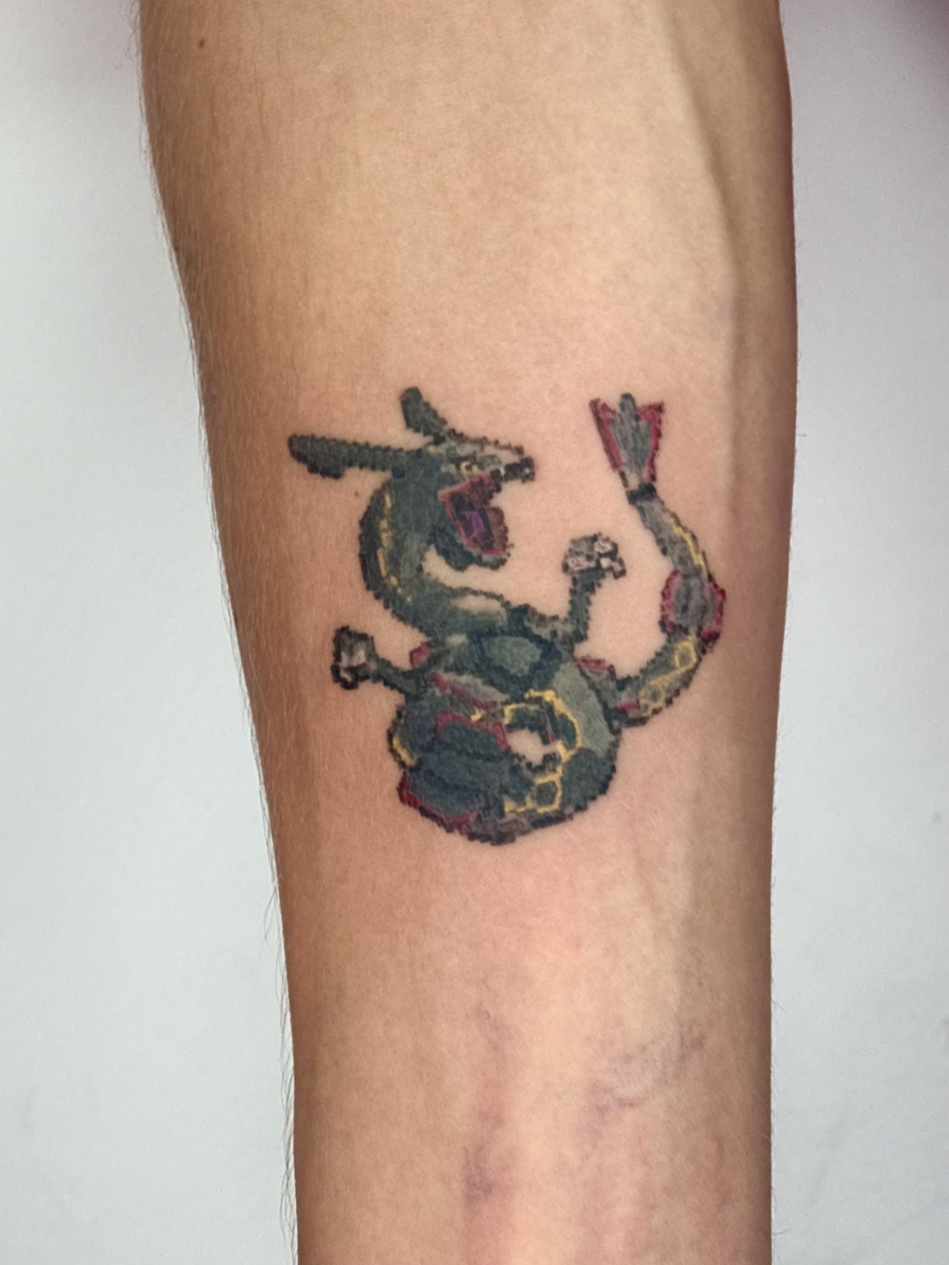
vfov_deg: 36.8
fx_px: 1901
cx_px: 474
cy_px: 632
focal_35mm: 52
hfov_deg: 28.0
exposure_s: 1/82
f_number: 1.6
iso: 50
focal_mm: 5.96
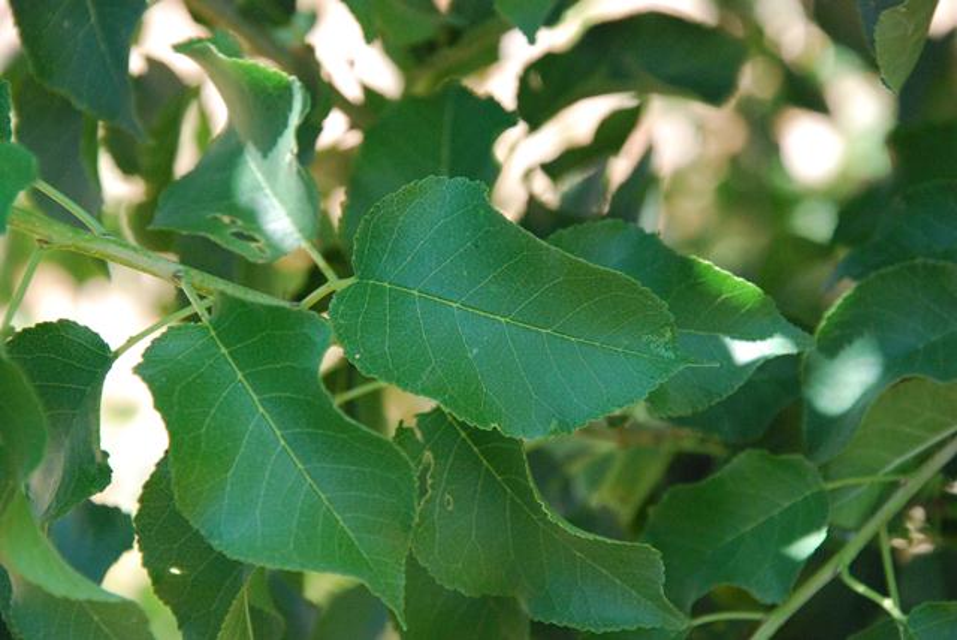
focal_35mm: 158
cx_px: 478
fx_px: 4191
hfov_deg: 13.0
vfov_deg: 8.7
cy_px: 320
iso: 1600
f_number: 8
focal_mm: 105
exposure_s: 1/500
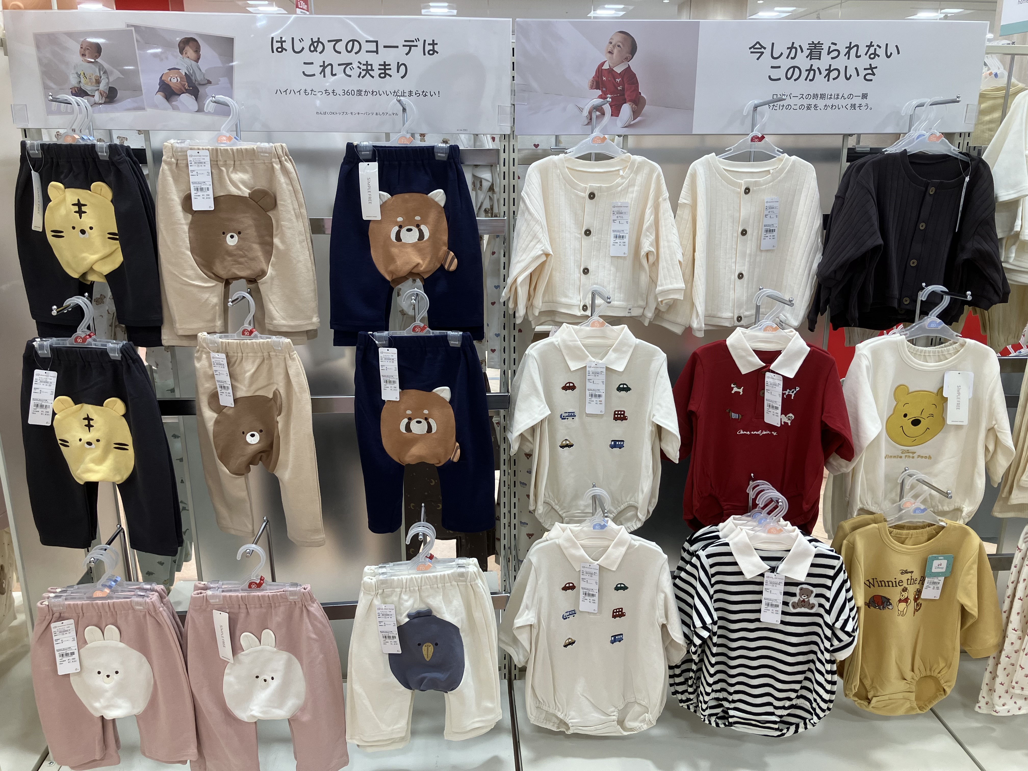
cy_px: 386
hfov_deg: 63.4
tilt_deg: -15.0
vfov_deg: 49.7
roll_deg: +0.1
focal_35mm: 28
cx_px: 514
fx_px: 832
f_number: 1.8
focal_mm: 3.99
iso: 40
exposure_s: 1/60
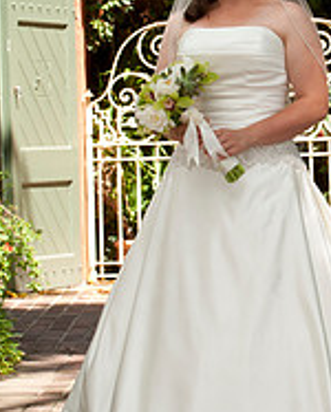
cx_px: 297
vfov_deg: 9.0
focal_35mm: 214
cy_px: 123
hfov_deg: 7.2
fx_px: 2616
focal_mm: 95
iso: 320
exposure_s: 1/250
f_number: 7.1
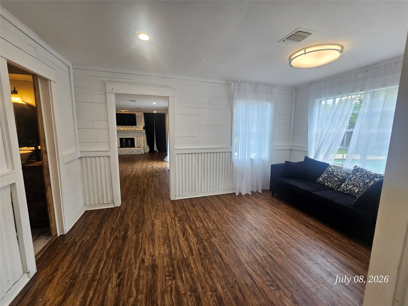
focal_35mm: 13
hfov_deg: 106.2
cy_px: 153
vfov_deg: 89.9
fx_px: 153
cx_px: 204
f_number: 2.2
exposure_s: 1/60
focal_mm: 2.2
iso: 100
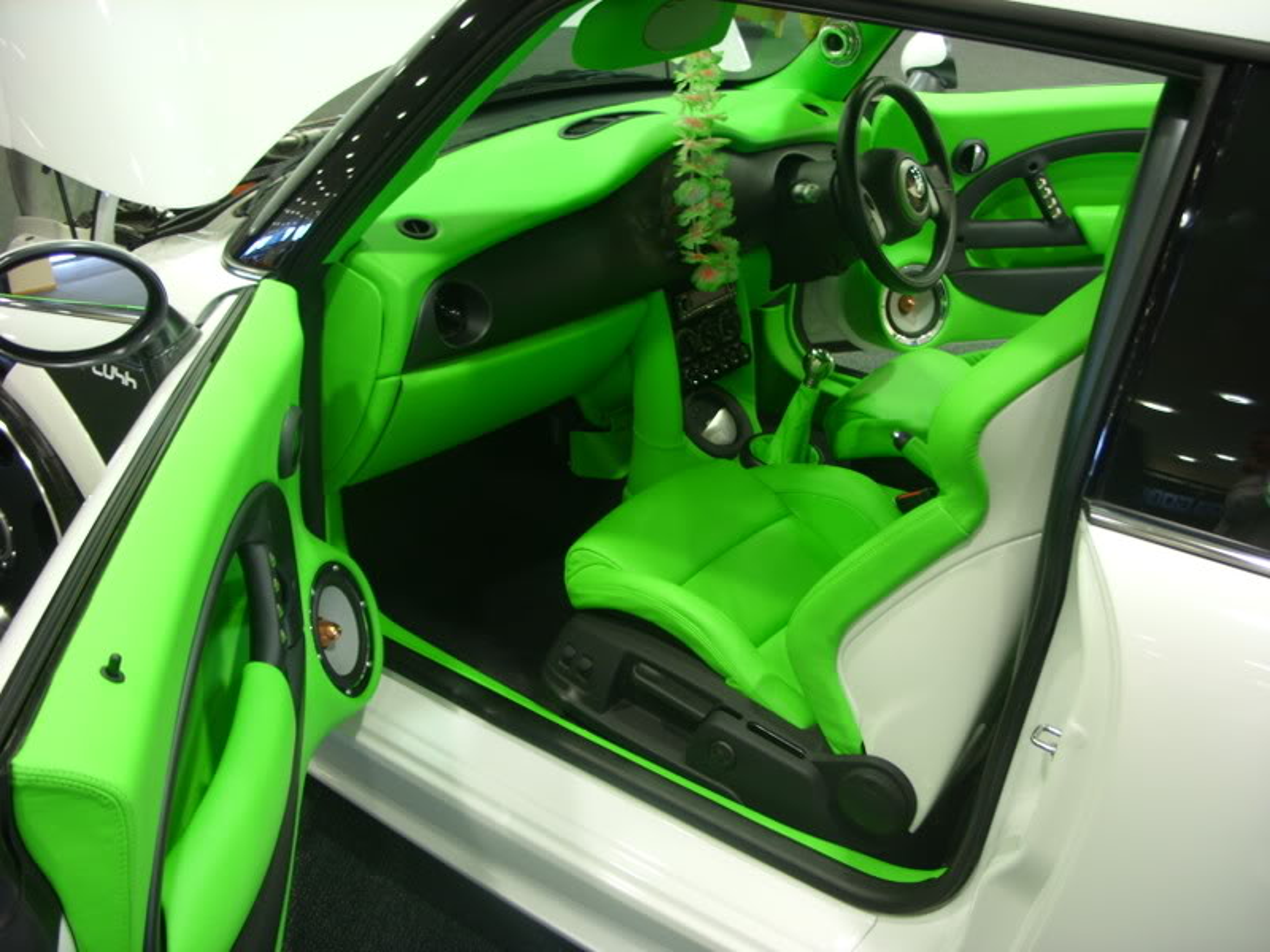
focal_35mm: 38
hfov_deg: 49.0
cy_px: 476
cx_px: 635
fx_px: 1394
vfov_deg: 37.7
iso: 50
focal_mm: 7.8
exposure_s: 1/5
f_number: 2.8
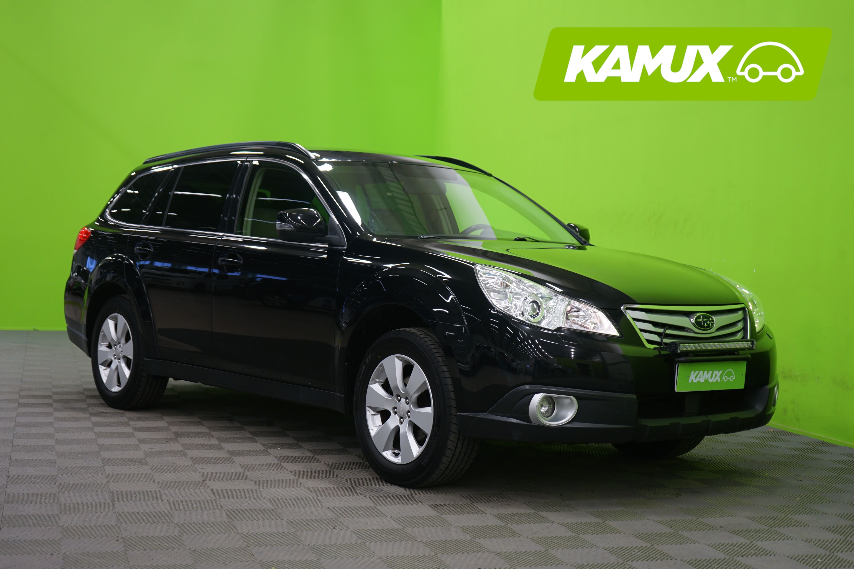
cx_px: 427
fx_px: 1210
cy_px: 284
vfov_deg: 26.5
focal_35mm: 51
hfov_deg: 38.9
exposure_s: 1/8
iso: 400
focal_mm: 51
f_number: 5
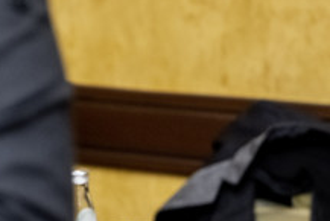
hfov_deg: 8.4
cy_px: 185
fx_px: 2247
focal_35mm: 245
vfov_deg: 5.6
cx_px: 281
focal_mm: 55
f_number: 2.8
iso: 1600
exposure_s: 1/125
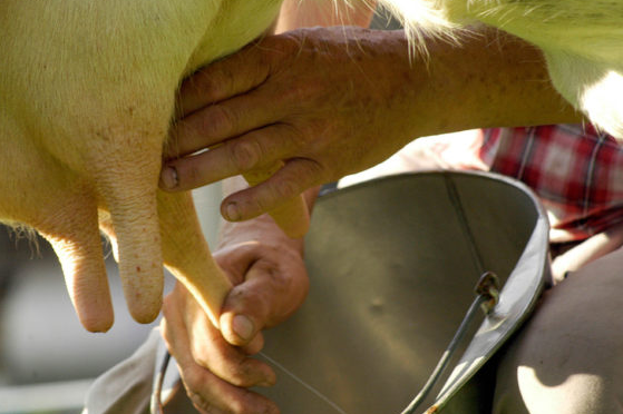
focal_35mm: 299
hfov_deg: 6.9
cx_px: 231
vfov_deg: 4.6
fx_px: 5166
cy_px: 223
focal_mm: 145
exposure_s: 1/125
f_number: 7.1
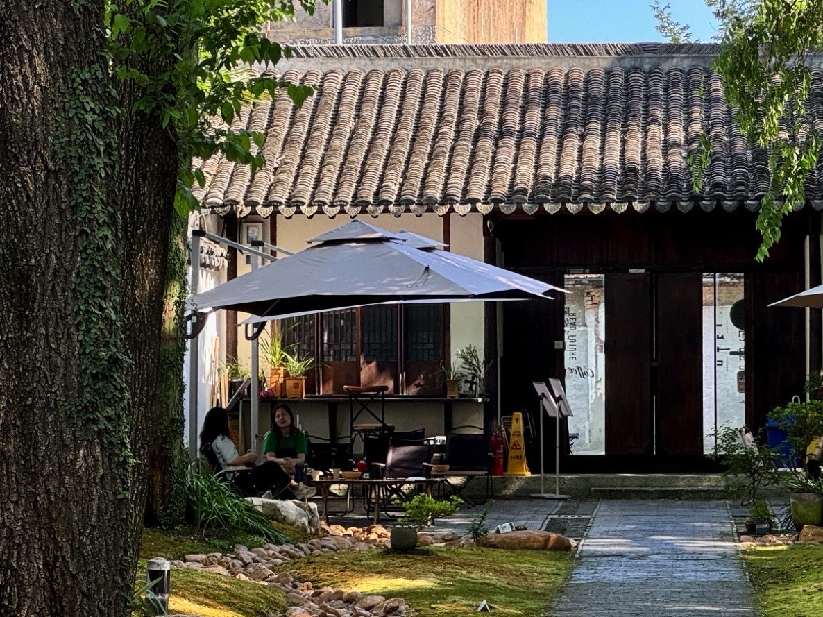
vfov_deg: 11.1
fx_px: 3161
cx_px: 532
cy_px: 217
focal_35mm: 133
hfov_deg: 14.8
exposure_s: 1/99
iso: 40
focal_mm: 9
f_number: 2.8
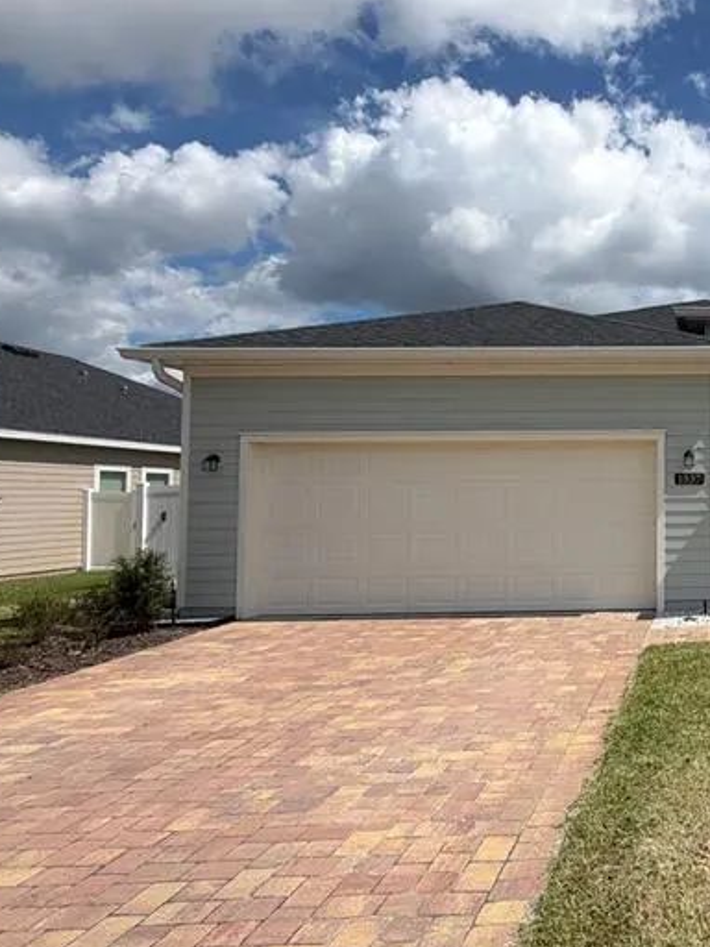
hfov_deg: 41.7
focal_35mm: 28
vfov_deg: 63.4
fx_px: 766
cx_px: 741
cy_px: 459
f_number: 2.2
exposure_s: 1/1613
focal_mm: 2.22
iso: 20
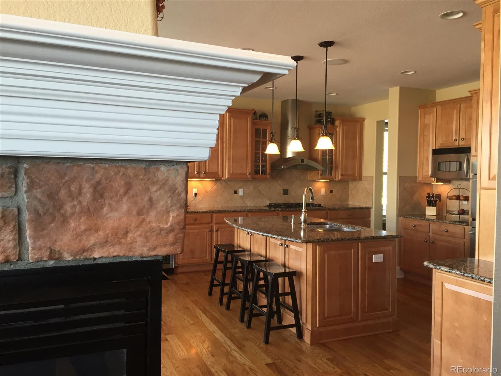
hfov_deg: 61.7
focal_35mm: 29
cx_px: 250
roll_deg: -1.6
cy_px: 188
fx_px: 420
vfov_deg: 48.2
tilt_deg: -0.8
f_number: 2.2
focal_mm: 4.15
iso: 64
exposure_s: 1/30
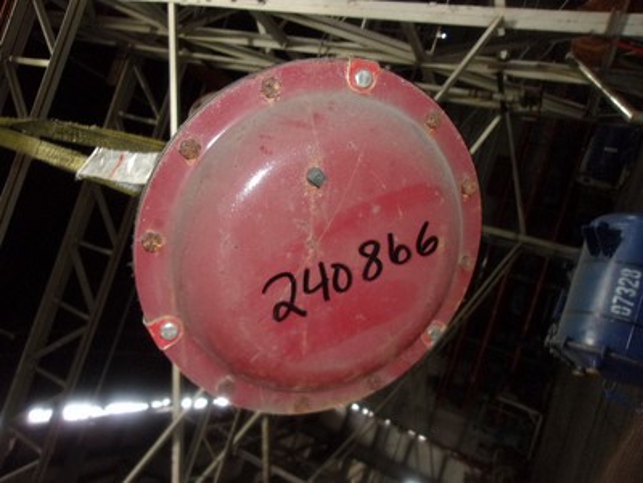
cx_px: 322
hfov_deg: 65.3
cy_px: 242
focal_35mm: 27
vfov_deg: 51.4
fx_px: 502
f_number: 3
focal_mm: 4.9
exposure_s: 1/34
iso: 200
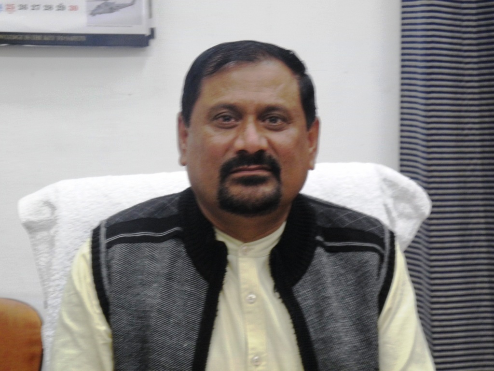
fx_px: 1498
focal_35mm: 105
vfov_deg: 14.1
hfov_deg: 18.7
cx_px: 247
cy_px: 186
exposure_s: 1/20
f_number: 4.5
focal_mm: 22.5
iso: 400
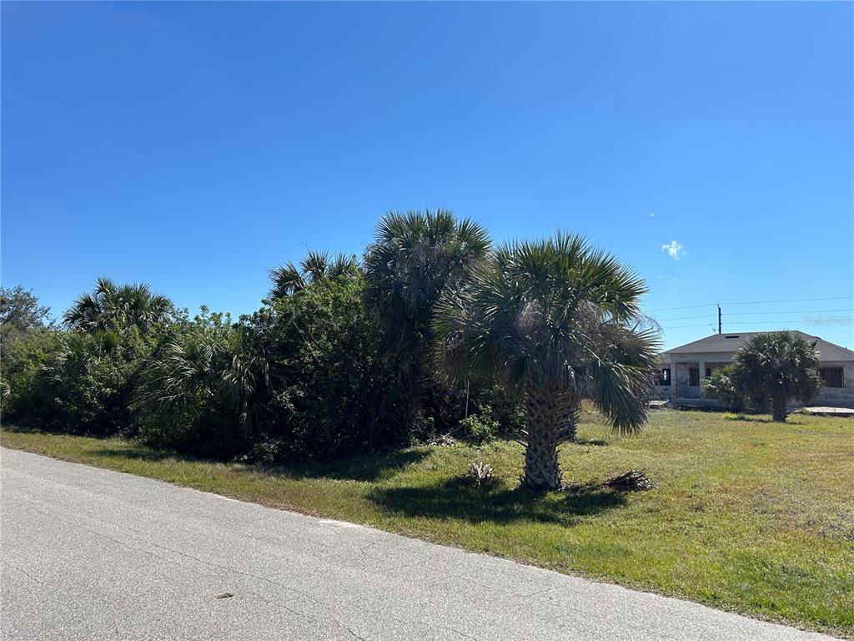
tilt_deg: +5.2
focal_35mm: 26
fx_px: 641
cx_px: 427
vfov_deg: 53.1
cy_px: 320
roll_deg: -0.2
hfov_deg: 67.3
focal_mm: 5.7
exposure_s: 1/4831
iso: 50
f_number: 1.5
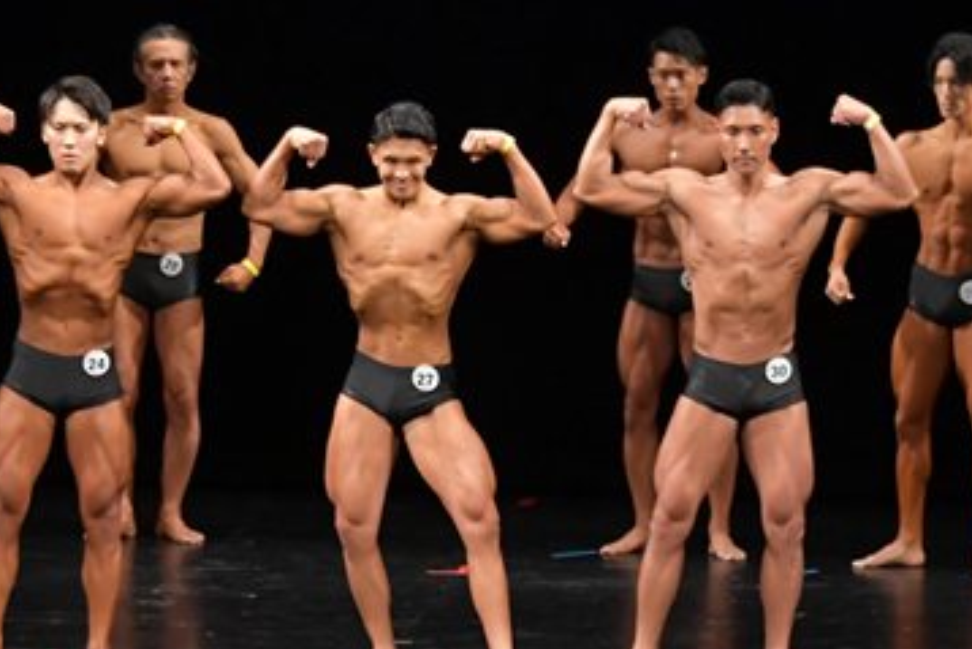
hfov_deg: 7.1
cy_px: 524
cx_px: 490
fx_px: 7887
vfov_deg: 4.7
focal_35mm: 292
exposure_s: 1/400
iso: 3200
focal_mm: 90
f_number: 5.6
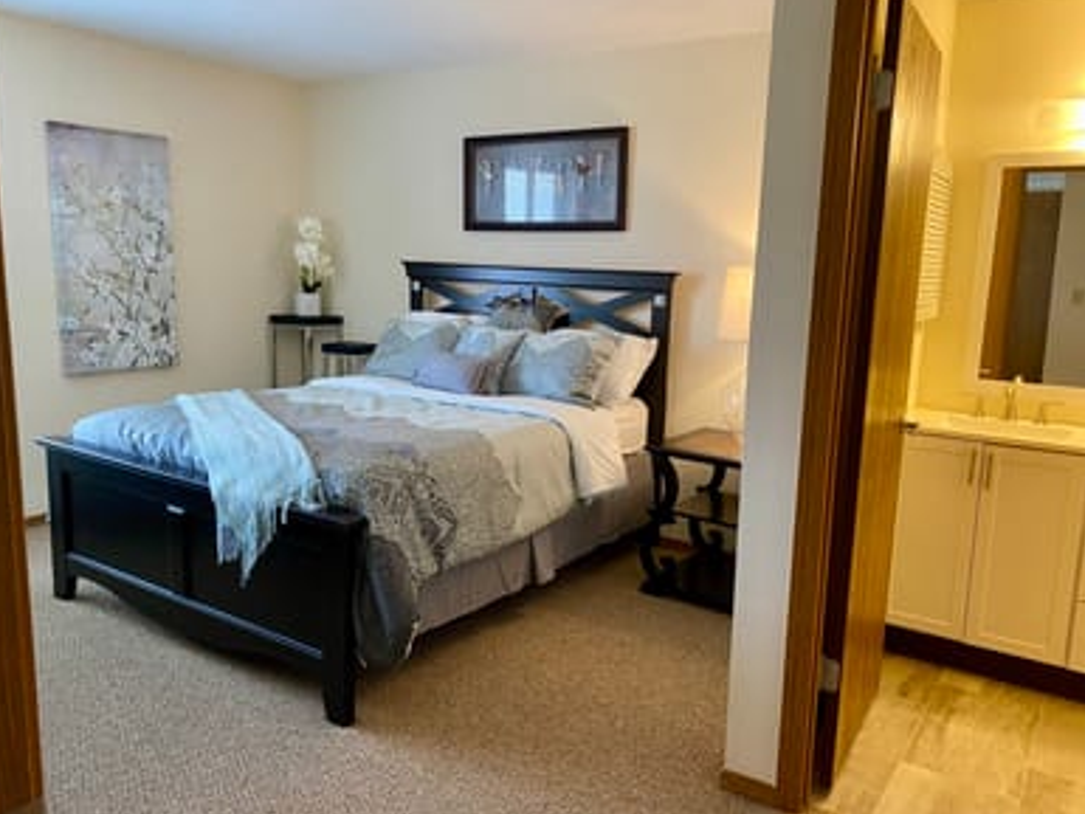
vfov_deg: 51.4
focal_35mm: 27
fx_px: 847
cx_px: 524
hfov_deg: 65.3
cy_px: 406
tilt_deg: -9.6
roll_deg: -2.8
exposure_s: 1/60
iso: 200
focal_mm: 4.25
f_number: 1.8
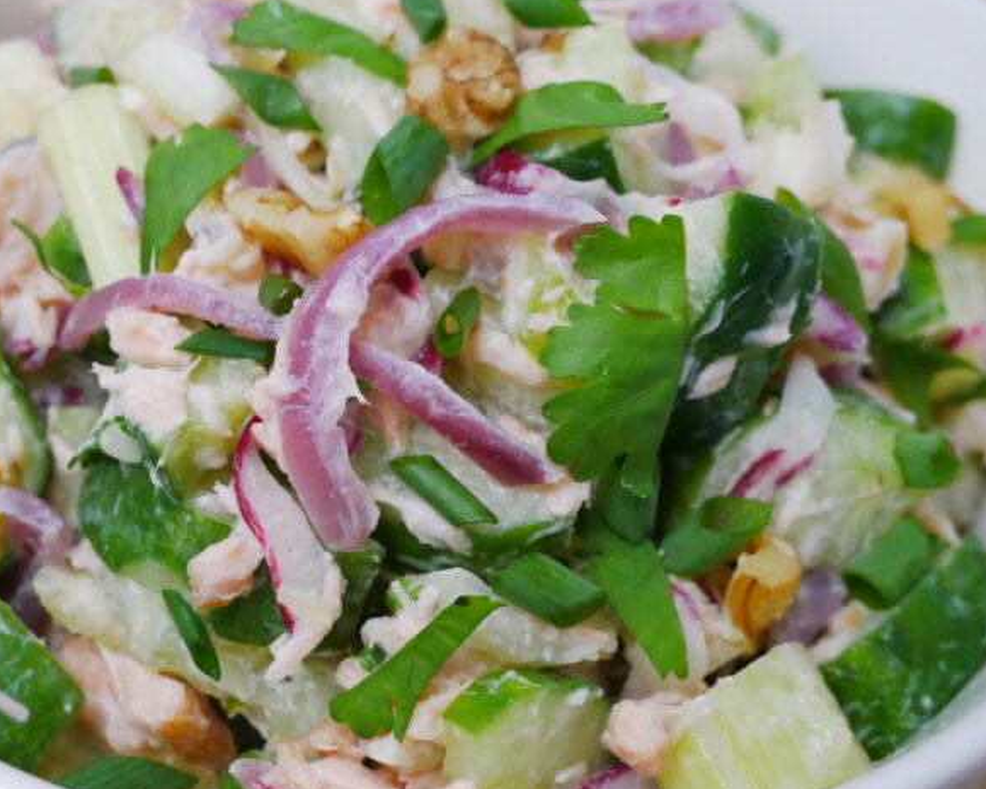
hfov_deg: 32.9
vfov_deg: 26.7
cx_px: 364
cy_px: 389
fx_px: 1663
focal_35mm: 57
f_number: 6.3
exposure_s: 1/125
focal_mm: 22
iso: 3200
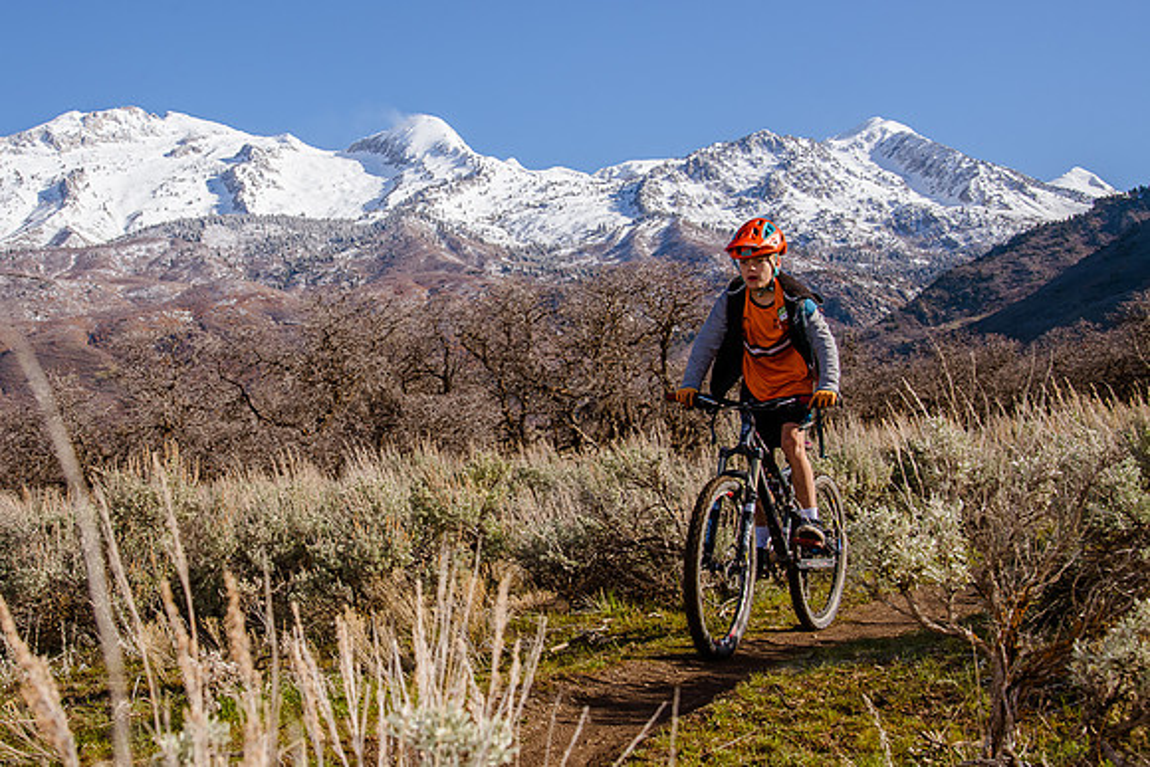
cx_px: 372
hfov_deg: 37.6
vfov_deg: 25.9
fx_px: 1667
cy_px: 364
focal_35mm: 52
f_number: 9
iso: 250
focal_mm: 38
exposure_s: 1/400
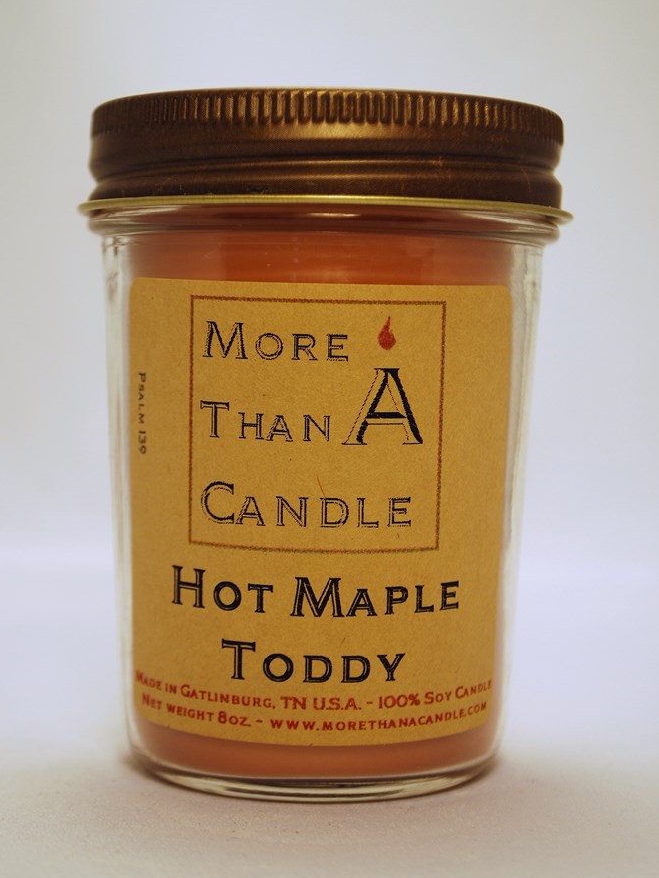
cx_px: 319
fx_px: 1918
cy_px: 430
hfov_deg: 19.5
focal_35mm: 76
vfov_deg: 25.8
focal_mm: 45
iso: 200
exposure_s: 1/80
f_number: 5.3
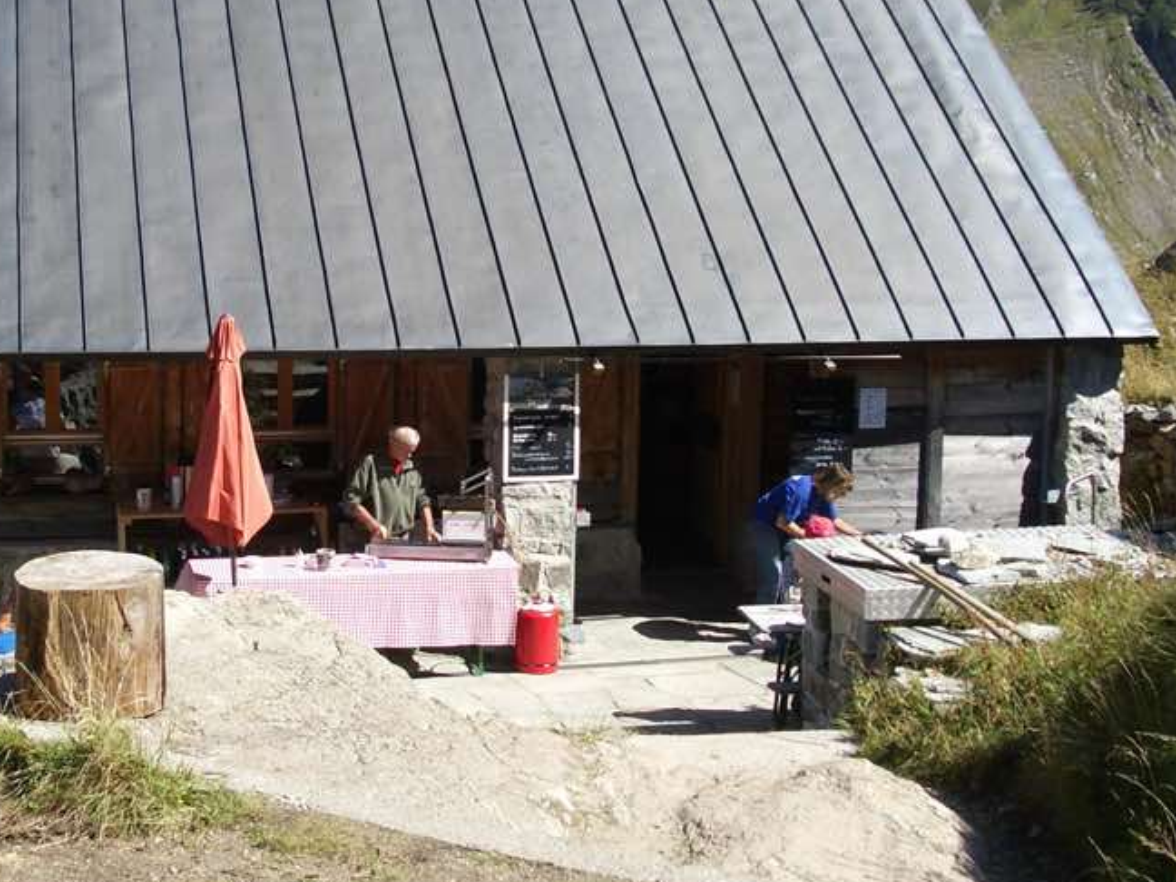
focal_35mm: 54
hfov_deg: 35.1
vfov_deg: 26.8
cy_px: 254
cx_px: 358
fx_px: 1835
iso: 80
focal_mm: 5.8
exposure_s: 1/250
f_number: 4.3
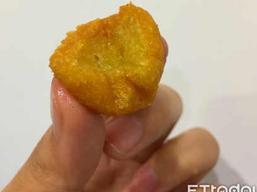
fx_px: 319
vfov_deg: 33.2
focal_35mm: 43
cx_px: 113
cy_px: 61
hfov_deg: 43.8
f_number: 2.2
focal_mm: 4.15
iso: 100
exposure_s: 1/30
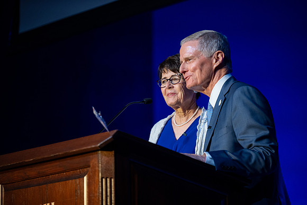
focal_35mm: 175
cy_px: 102
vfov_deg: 7.9
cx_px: 154
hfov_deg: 11.7
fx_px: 1493
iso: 1250
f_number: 2.8
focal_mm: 175
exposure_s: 1/250
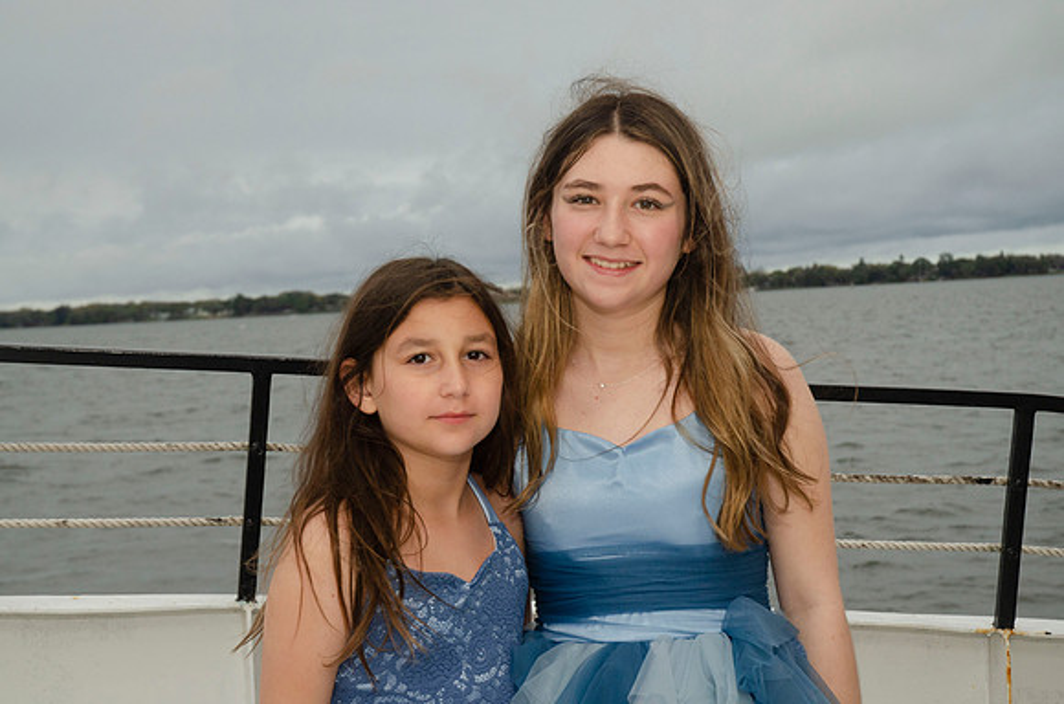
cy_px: 352
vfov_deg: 20.5
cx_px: 532
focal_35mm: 66
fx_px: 1946
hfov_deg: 30.6
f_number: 6.3
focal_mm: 44
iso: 400
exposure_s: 1/250
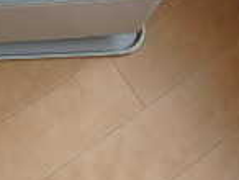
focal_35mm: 92
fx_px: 636
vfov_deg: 14.1
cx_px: -11
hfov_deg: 20.5
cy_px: -151
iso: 125
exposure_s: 1/100
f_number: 3.5
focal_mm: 3.7
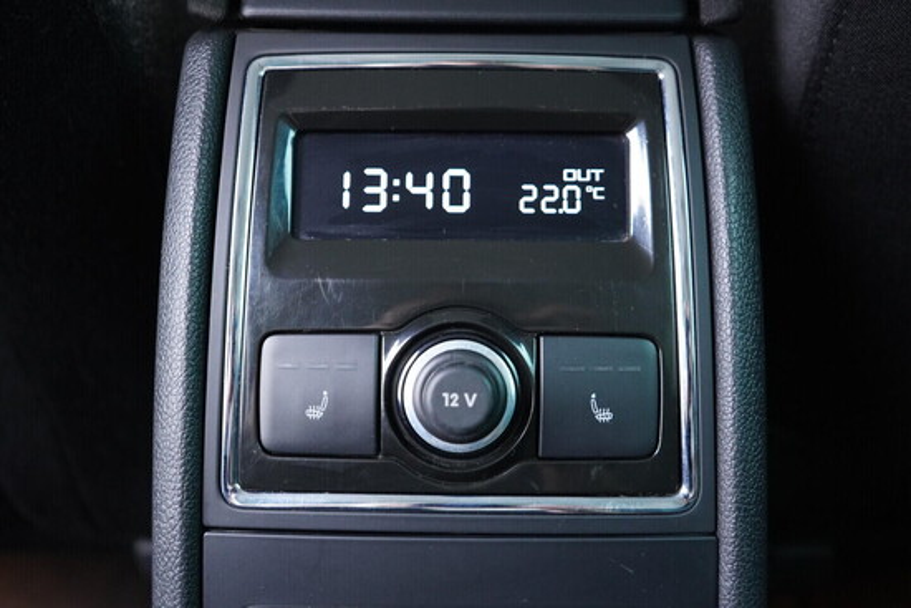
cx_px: 456
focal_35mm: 36
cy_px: 304
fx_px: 911
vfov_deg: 36.9
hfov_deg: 53.1
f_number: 2.8
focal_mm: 24
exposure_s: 1/40
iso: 1600
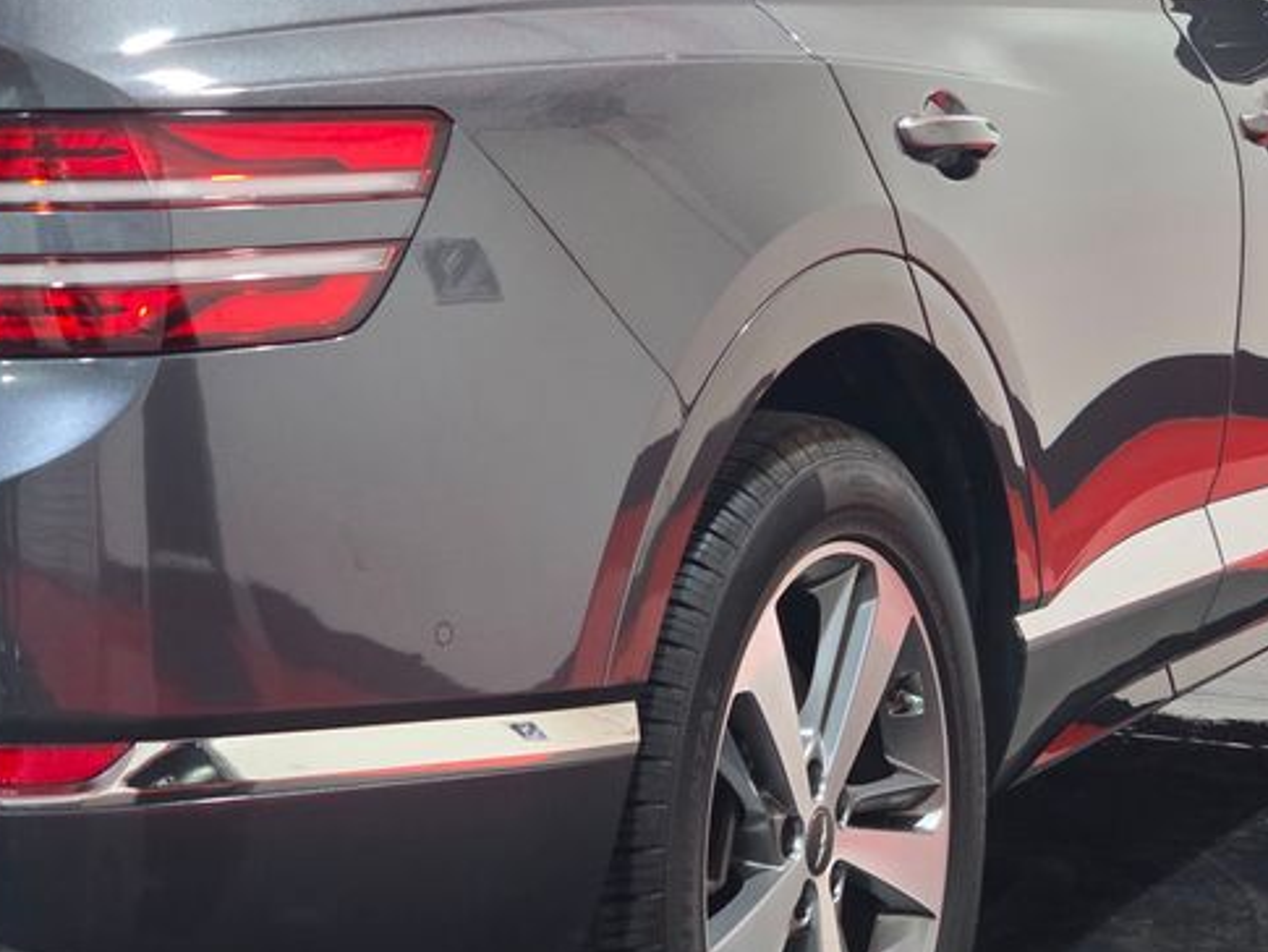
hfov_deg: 21.5
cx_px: 756
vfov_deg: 16.2
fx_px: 3334
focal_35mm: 91
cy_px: 442
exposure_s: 1/40
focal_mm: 7.9
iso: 250
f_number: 2.4
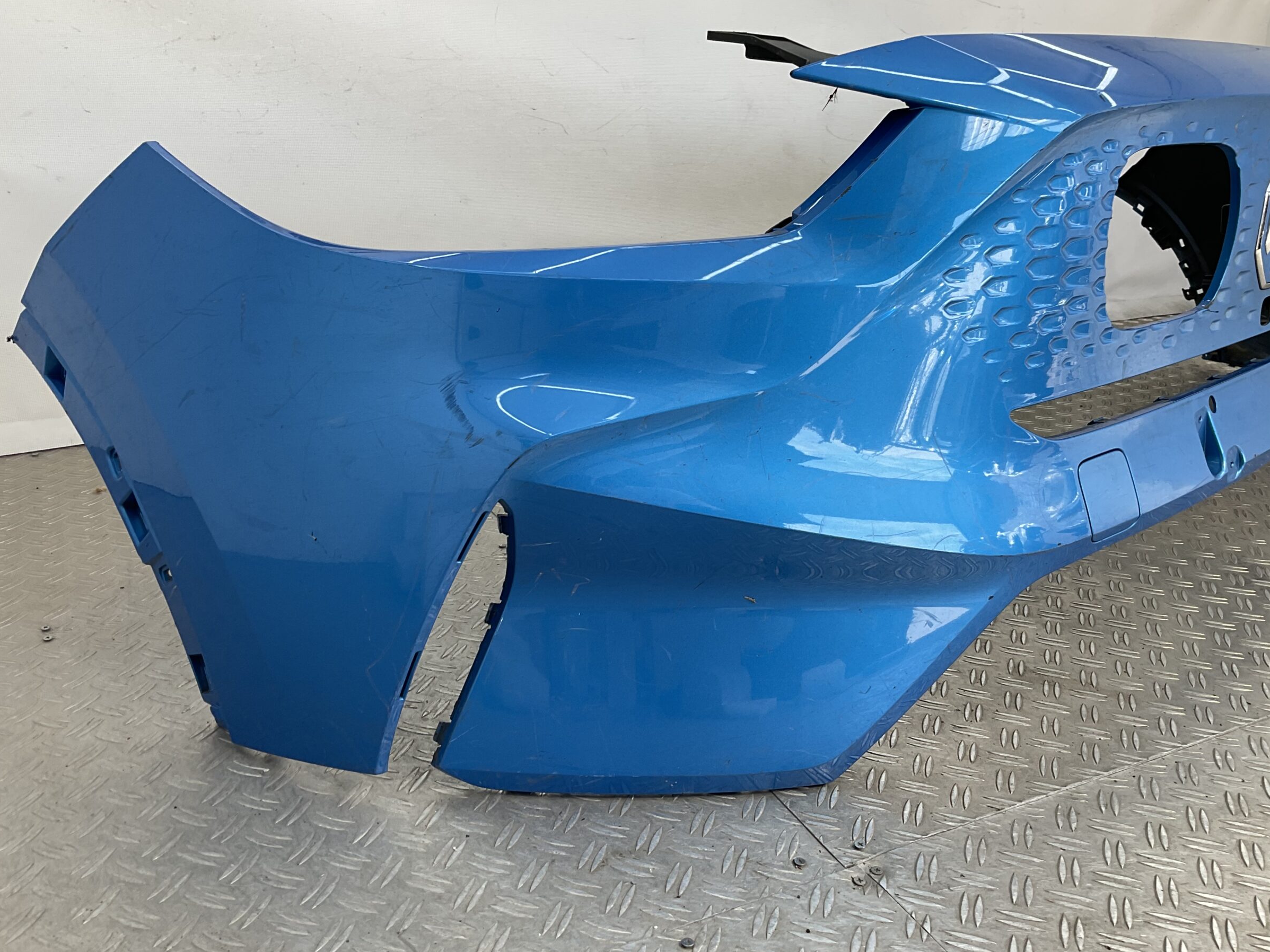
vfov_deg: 45.4
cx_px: 673
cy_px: 472
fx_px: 1137
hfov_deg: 58.3
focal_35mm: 31
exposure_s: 1/136
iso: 16
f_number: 1.8
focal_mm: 3
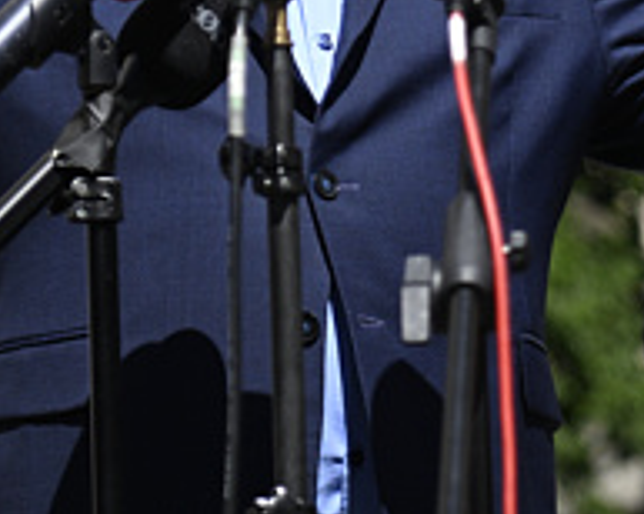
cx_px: 434
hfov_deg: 10.7
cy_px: -7
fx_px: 3446
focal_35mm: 181
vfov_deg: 8.5
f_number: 2.8
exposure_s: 1/13000
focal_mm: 62
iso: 640
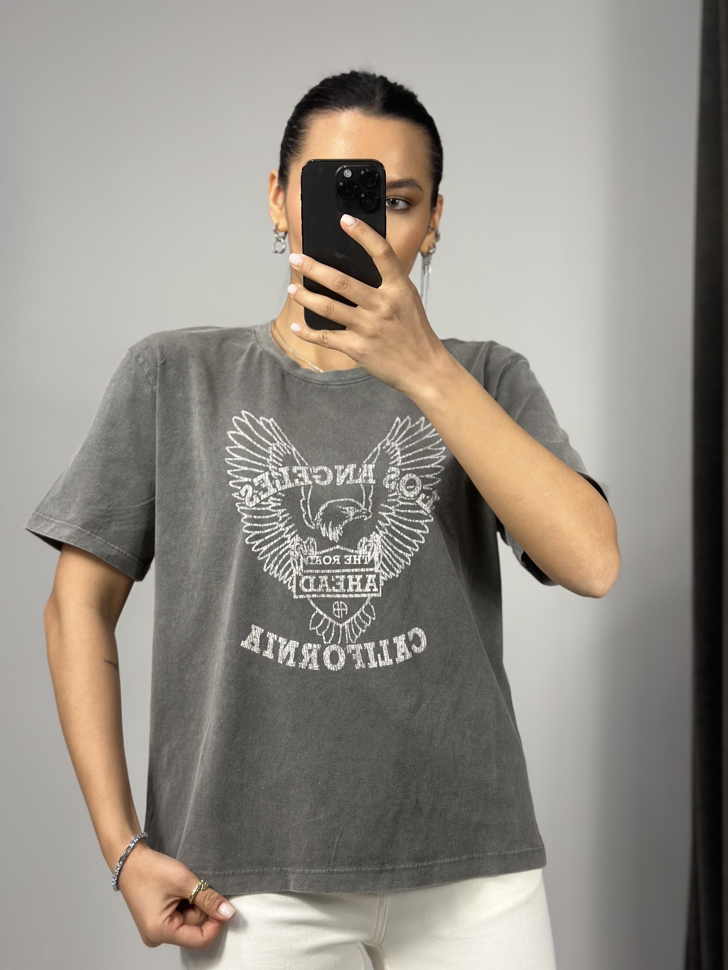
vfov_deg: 39.7
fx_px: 1346
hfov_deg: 30.3
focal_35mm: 48
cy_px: 485
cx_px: 364
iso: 125
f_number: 1.78
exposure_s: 1/100
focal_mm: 6.86
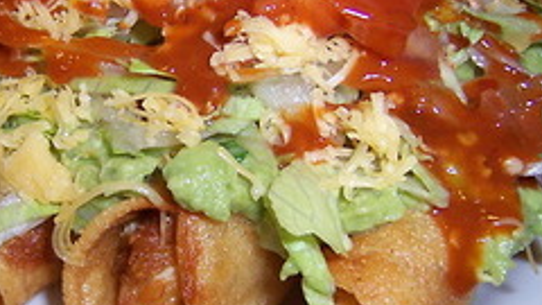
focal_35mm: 60
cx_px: 122
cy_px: 151
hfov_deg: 34.0
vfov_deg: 20.1
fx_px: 862
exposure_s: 1/60
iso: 80
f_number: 2.8
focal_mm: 5.5
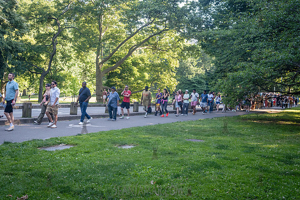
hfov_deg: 51.9
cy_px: 98
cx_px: 155
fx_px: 308
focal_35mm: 37
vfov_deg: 35.9
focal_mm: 35
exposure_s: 1/400
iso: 1250
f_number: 4.5
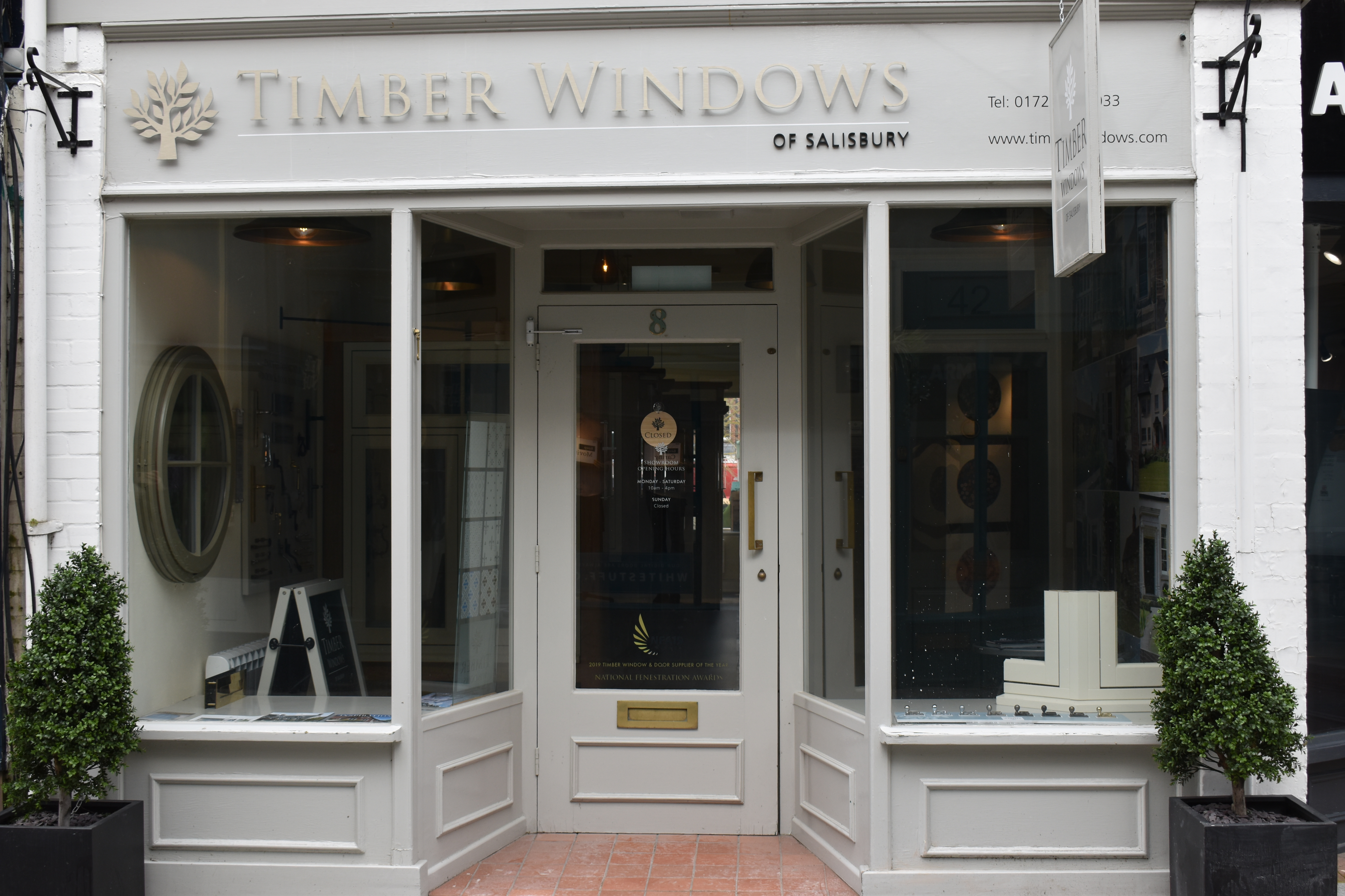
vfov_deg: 30.8
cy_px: 448
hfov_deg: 45.0
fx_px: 1625
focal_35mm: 44
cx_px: 672
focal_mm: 29
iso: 200
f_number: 6.3
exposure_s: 1/250
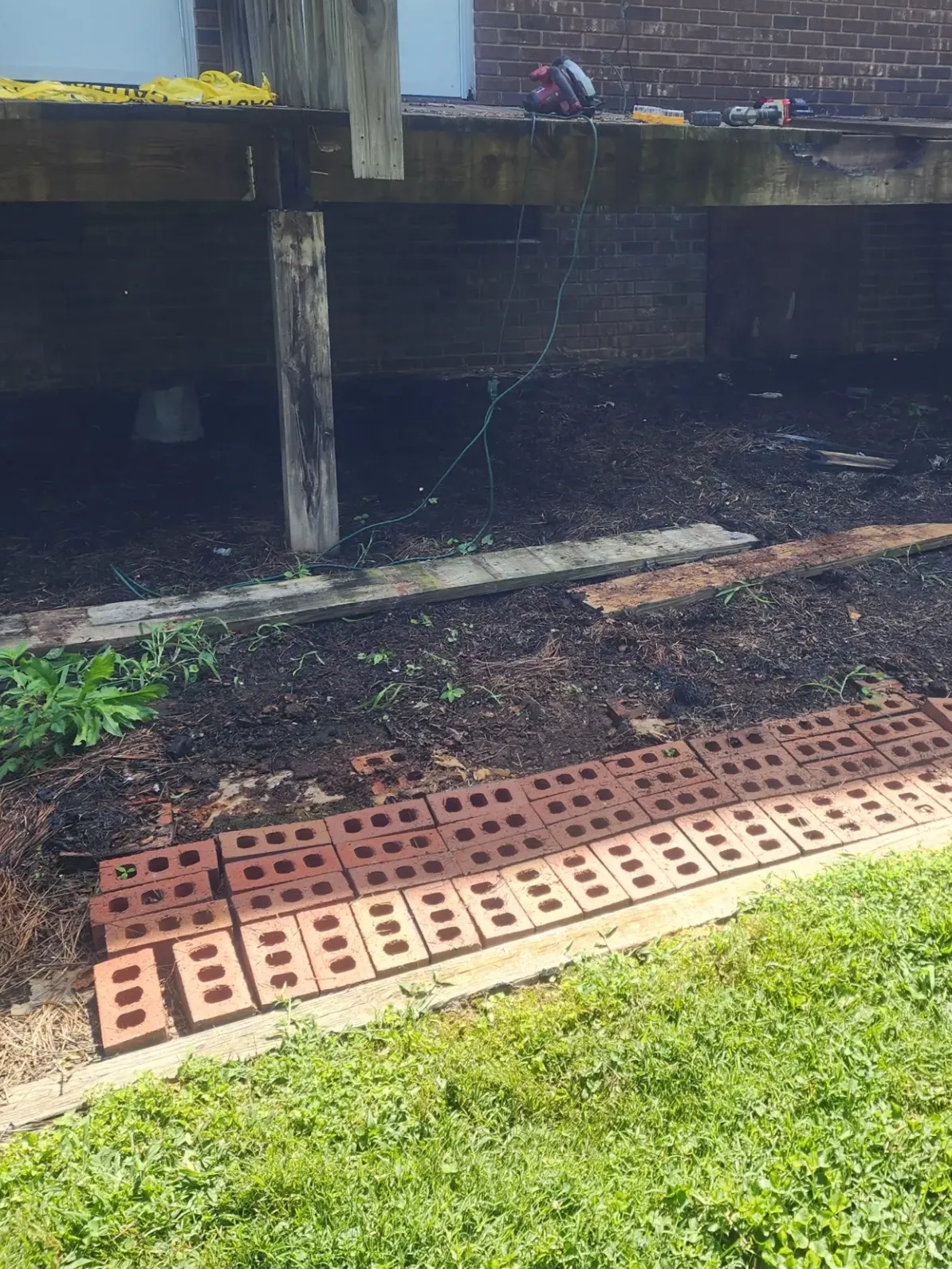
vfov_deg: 49.9
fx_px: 1356
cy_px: 517
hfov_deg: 38.0
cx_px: 676
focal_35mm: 37
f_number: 1.8
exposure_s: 1/247
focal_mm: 6.4
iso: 12
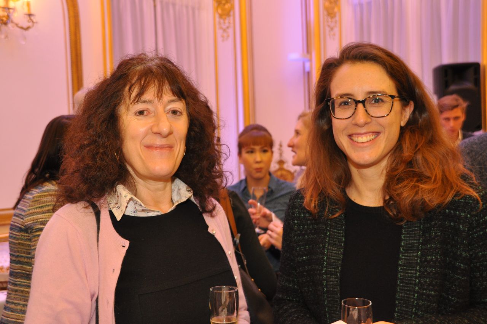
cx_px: 244
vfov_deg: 29.8
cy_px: 162
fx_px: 608
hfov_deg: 43.7
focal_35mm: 45
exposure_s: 1/60
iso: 800
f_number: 4.2
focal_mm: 30
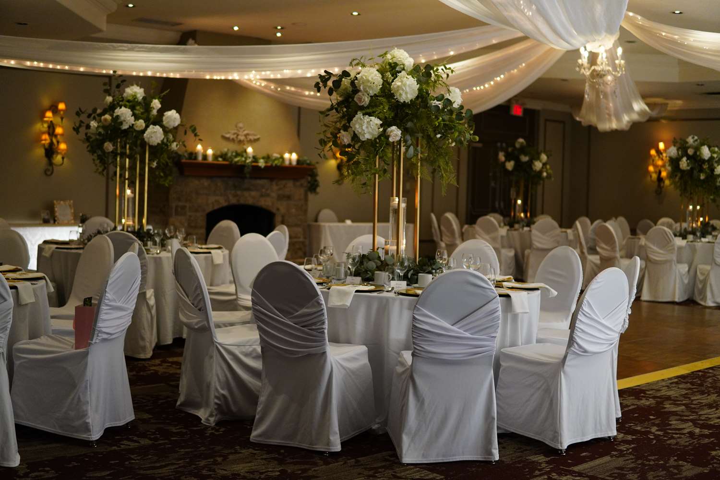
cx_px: 360
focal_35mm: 45
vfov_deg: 29.9
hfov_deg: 43.6
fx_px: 900
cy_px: 240
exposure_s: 1/320
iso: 1000
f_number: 1.4
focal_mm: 30
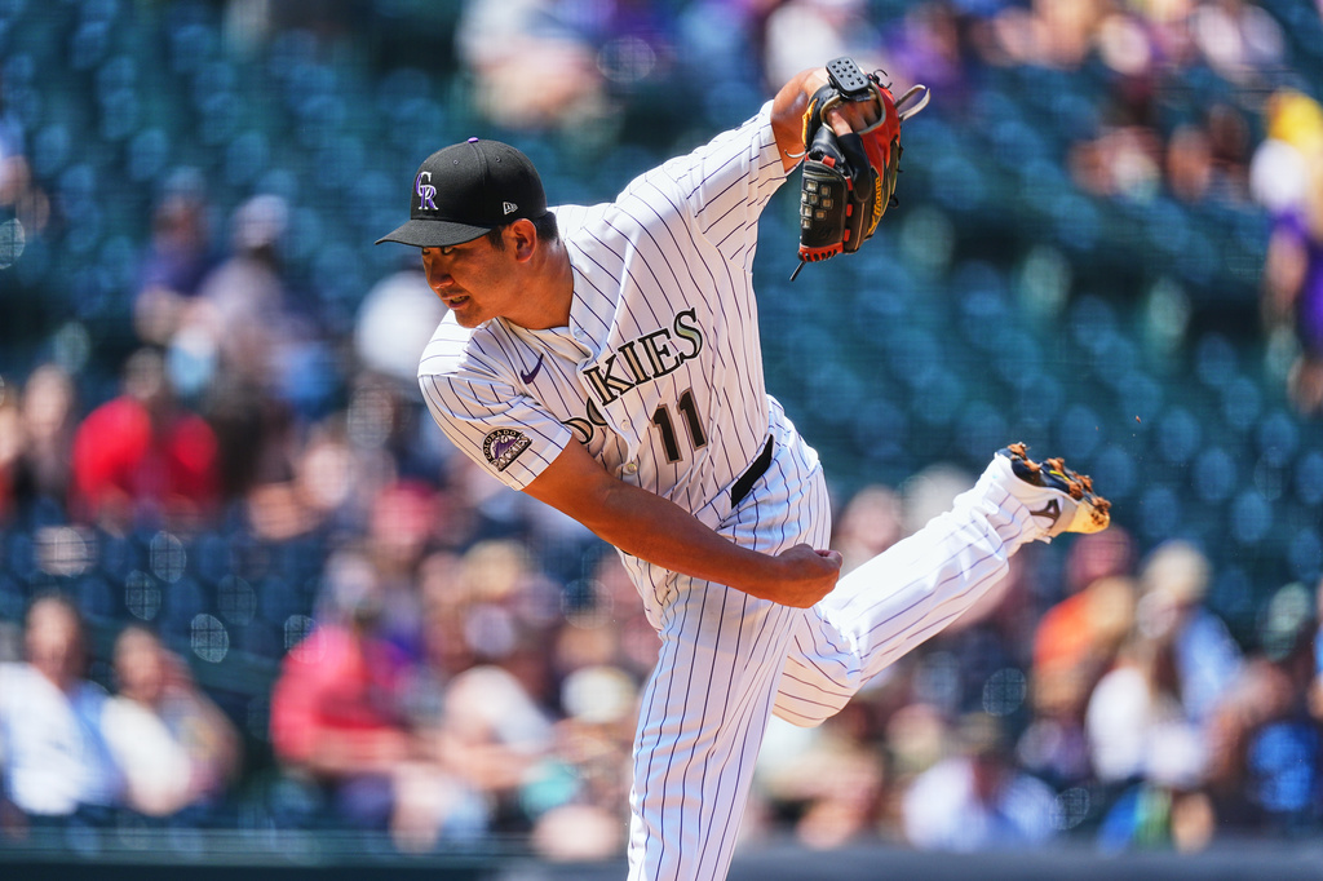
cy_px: 440
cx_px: 662
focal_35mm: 600
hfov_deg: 3.4
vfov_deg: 2.3
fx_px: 22042
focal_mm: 600
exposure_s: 1/1600
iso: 200
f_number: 4
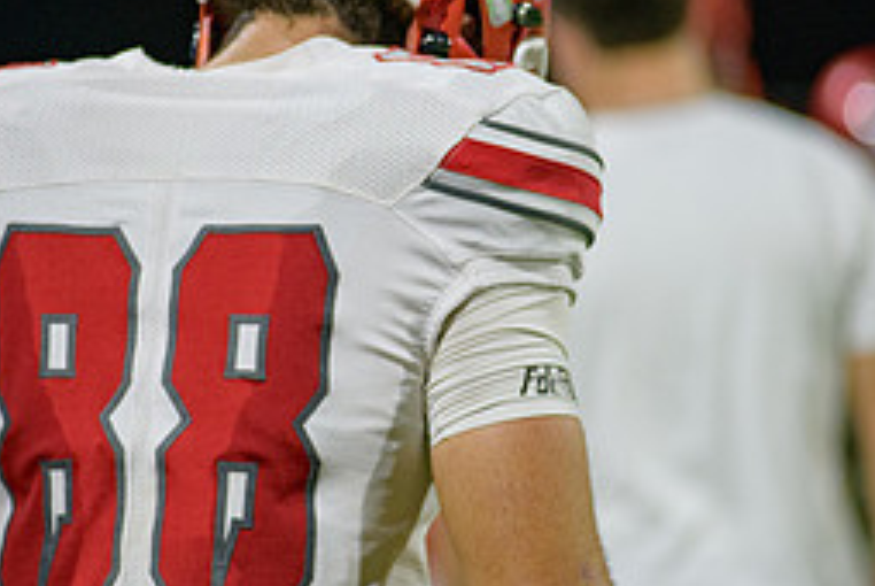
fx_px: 11096
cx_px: 344
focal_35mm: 456
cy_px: 264
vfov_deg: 3.0
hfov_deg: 4.5
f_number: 2.8
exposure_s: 1/320
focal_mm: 200
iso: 2000
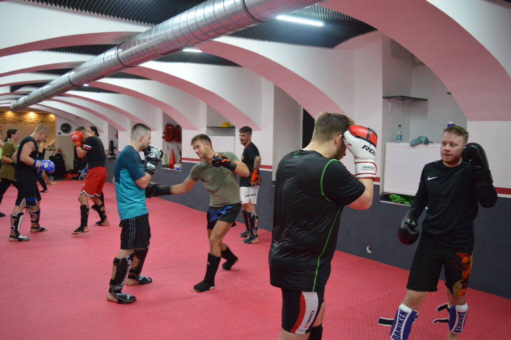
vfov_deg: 43.5
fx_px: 425
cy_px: 170
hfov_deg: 62.0
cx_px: 256
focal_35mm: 30
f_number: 3.8
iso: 1000
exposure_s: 1/60
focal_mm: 20
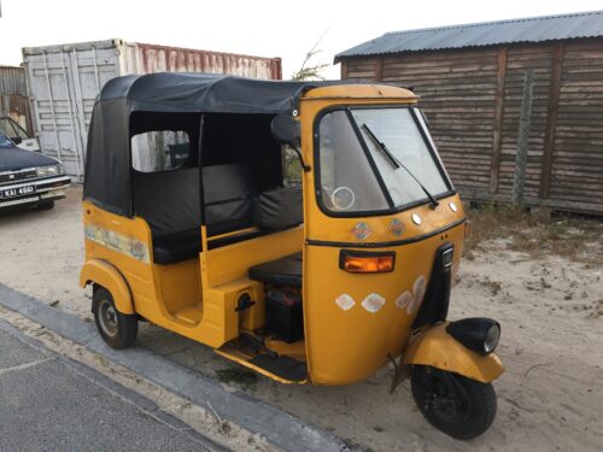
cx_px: 302
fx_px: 505
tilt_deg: -11.2
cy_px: 226
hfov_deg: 61.7
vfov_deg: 48.2
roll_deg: -1.9
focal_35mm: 29
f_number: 2.2
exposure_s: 1/33
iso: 40
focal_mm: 4.15
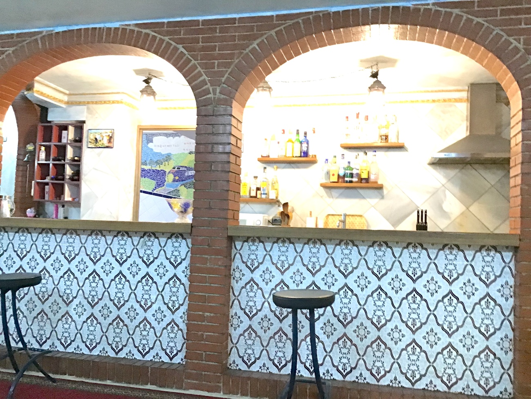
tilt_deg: +2.9
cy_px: 200
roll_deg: -2.2
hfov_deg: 58.4
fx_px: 476
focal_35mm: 31
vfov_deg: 45.4
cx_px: 266
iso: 200
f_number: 2.4
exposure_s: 1/25
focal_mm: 3.3
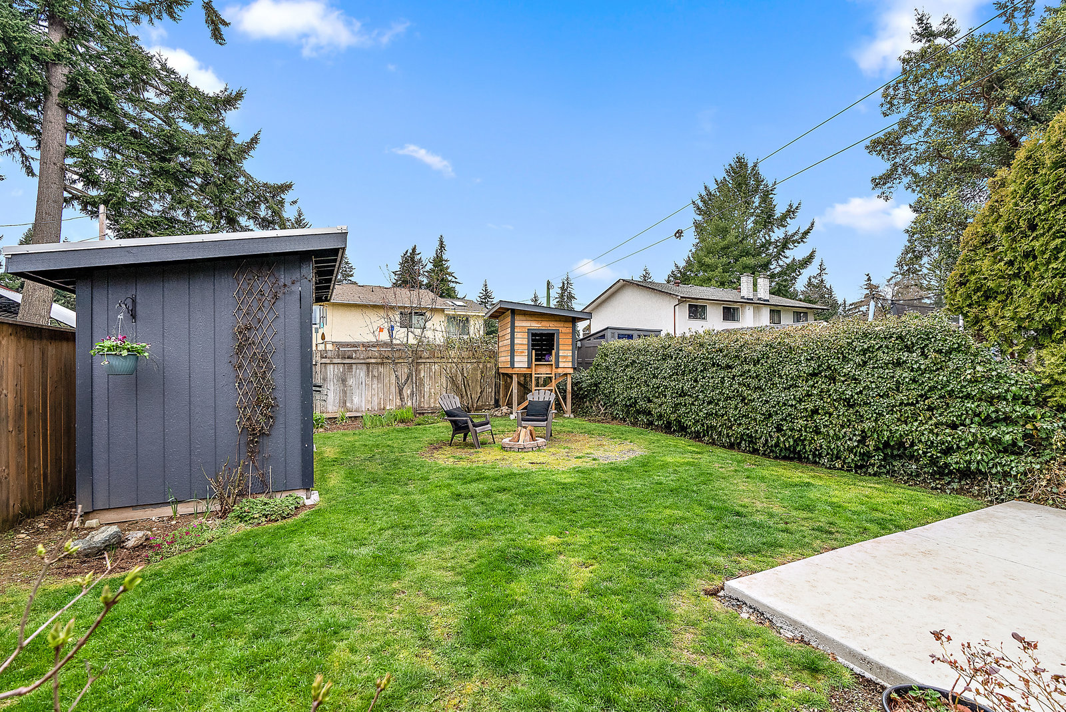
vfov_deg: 73.8
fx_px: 474
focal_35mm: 16
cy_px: 356
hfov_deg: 96.7
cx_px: 533
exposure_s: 1/160
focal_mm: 16
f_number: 7.1
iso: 400
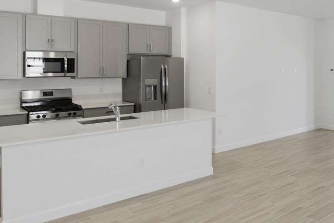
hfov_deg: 56.0
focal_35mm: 32
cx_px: 249
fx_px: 297
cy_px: 58
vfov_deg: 40.1
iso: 100
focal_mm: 14
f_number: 4
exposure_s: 1/200
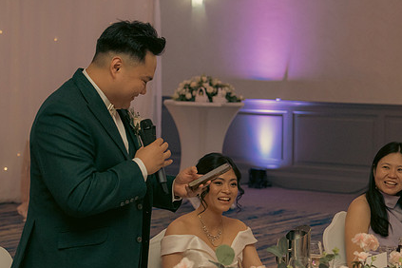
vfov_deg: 12.3
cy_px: 152
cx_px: 193
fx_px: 1239
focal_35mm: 111
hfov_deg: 18.4
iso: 2500
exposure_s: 1/160
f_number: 3.5
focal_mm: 54
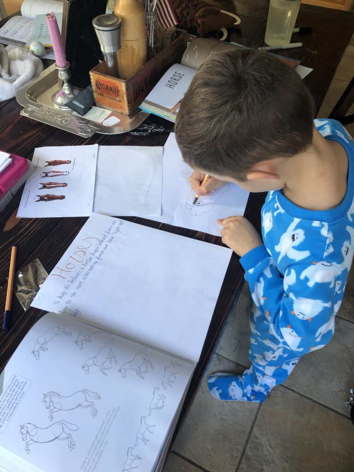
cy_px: 236
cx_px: 177
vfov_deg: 63.4
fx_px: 382
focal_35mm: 28
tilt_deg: -50.5
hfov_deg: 49.7
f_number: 1.8
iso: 40
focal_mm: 3.99
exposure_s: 1/24
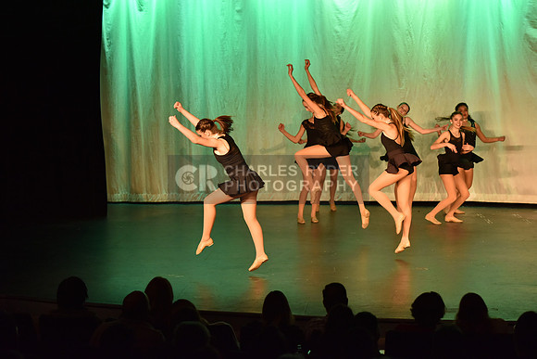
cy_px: 180
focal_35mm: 110
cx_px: 268
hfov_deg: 18.6
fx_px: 1641
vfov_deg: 12.5
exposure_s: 1/320
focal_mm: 110
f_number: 4
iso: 2000
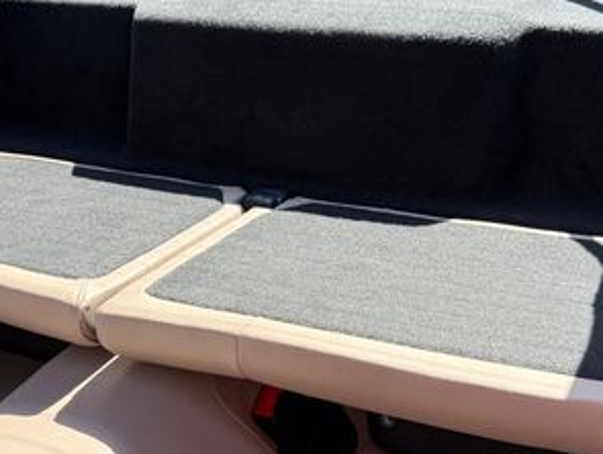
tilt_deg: -21.7
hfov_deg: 36.7
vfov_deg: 28.0
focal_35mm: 52
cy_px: 276
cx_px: 258
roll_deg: +1.2
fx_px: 907
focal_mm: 6.76
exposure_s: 1/290
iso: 100
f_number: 1.78
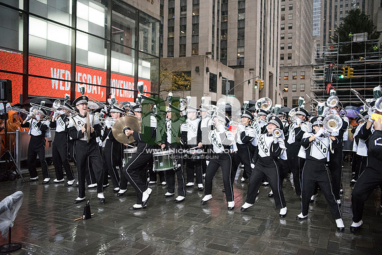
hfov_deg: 58.7
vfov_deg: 41.1
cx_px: 191
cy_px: 128
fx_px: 340
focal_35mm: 32
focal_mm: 32
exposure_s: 1/2500
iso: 10000
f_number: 2.8
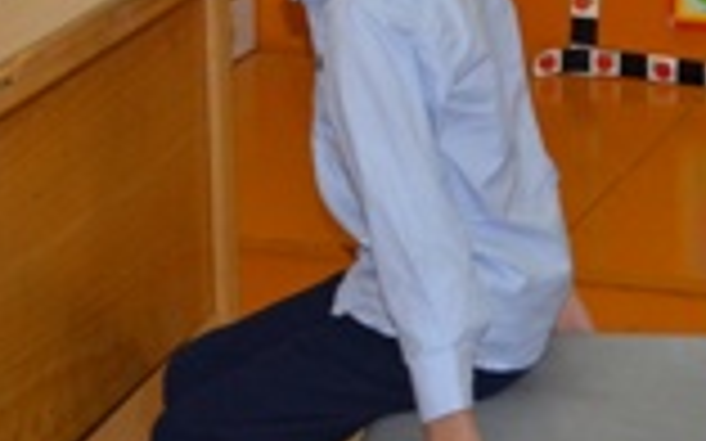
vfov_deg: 7.8
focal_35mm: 162
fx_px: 3116
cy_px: -364
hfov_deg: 12.9
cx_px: 387
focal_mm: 26
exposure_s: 1/60
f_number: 4
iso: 800
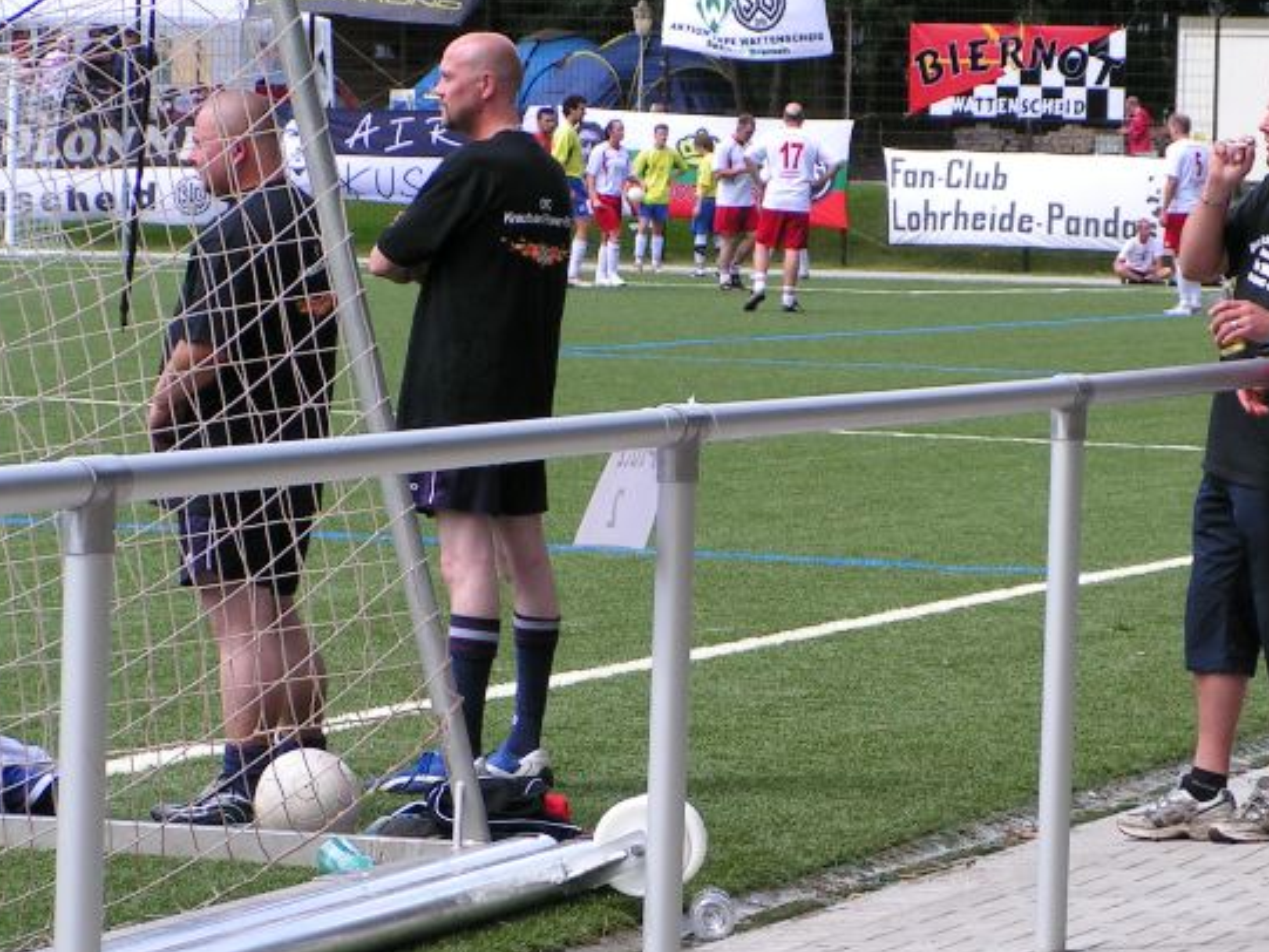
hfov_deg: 9.8
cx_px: 788
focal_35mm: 201
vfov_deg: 7.4
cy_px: 387
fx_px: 7370
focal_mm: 20.9
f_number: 5
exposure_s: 1/320
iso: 50
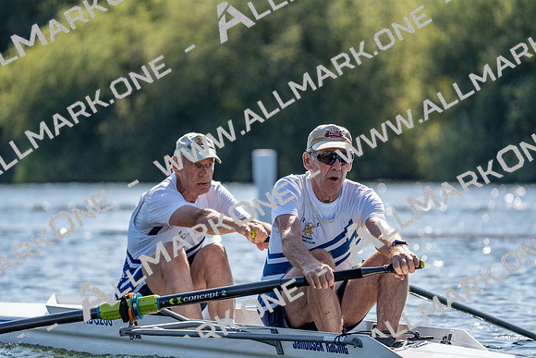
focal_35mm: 291
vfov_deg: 4.7
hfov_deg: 7.1
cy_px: 179
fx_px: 4333
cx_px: 268
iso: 400
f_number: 5.6
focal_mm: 291
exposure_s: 1/2000
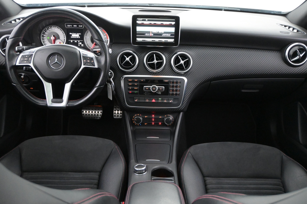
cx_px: 154
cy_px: 102
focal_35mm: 33
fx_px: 281
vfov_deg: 40.0
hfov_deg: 57.2
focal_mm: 22
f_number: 4
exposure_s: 1/40
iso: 7200
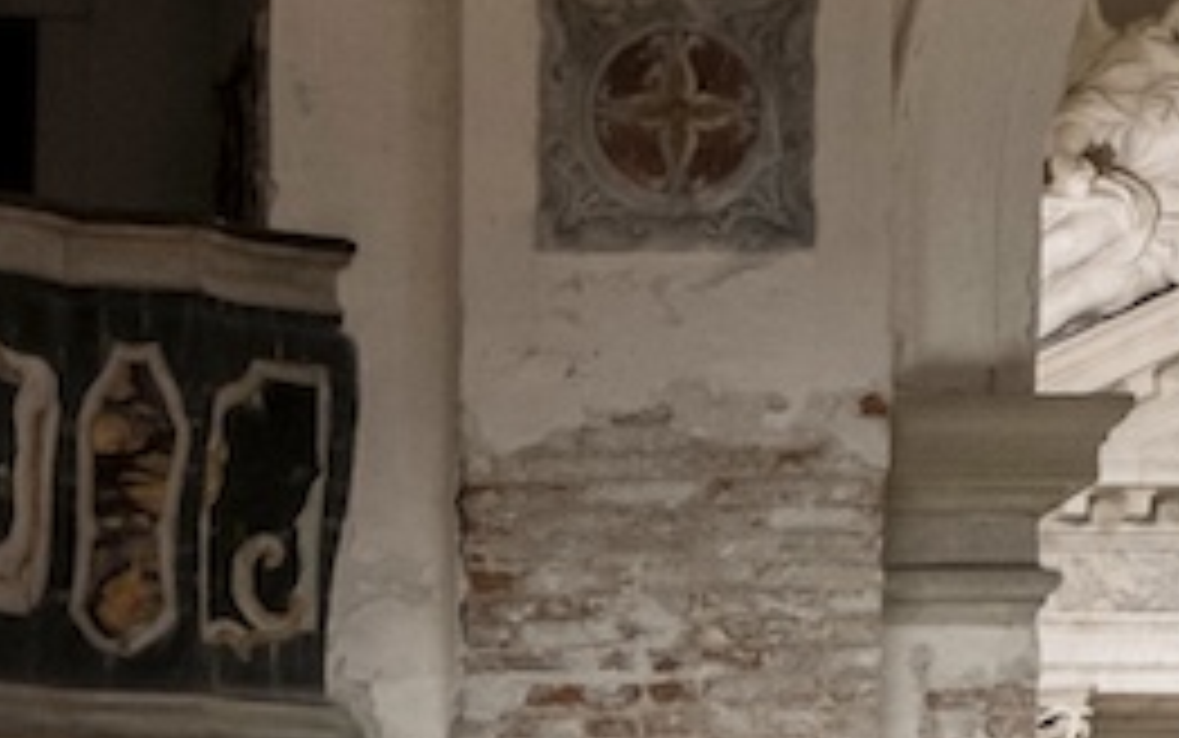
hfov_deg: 9.7
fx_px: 6493
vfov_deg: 6.1
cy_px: 1973
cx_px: -1094
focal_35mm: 202
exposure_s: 1
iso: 200
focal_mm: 26
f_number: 9
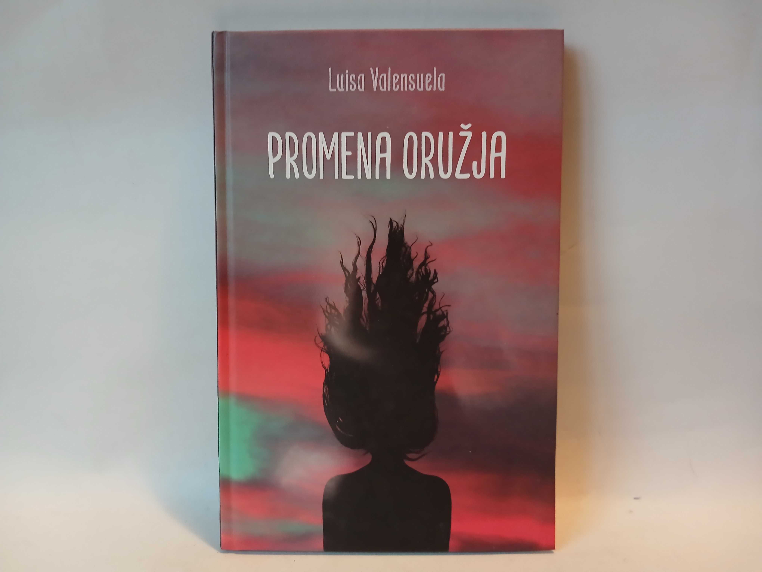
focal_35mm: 27
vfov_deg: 51.4
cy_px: 286
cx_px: 381
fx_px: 594
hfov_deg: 65.3
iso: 400
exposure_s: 1/20
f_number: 1.8
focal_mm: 3.98
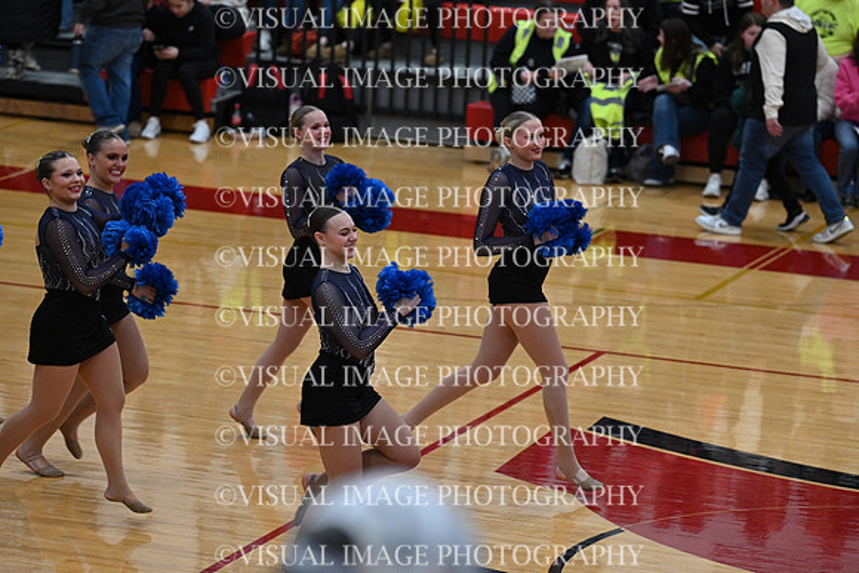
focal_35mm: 175
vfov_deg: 7.9
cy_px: 286
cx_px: 430
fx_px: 4176
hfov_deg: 11.7
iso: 4000
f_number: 4
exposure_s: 1/400
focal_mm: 175
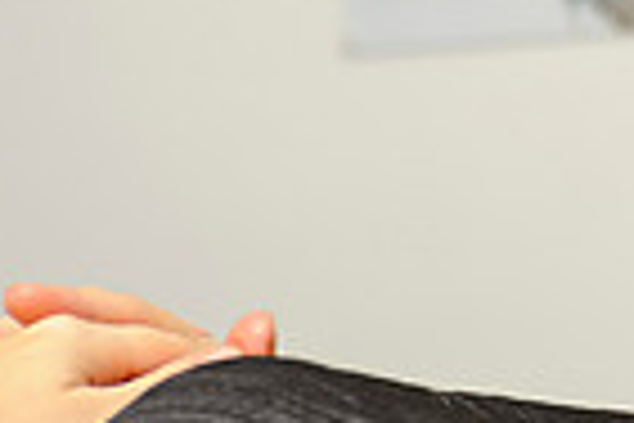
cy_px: -279
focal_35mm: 287
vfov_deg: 4.7
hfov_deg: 6.9
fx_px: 5054
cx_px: 1237
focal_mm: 70
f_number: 5.6
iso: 200
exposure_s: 1/125
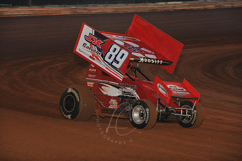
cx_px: 121
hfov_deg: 13.3
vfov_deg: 8.8
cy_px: 80
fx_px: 1041
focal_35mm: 155
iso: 800
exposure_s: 1/320
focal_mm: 155
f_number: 7.1
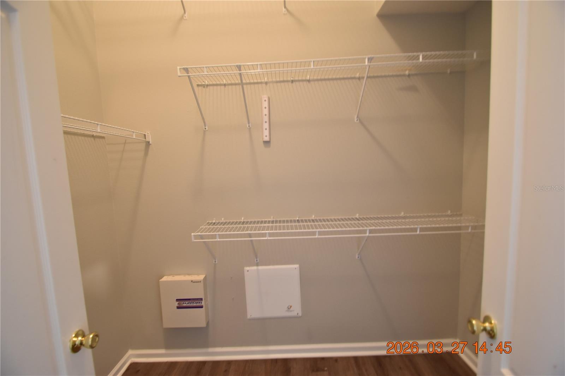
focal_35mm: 15
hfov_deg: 100.4
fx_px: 235
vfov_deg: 77.3
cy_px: 188
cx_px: 282
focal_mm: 10
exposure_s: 1/6
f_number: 3.5
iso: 800
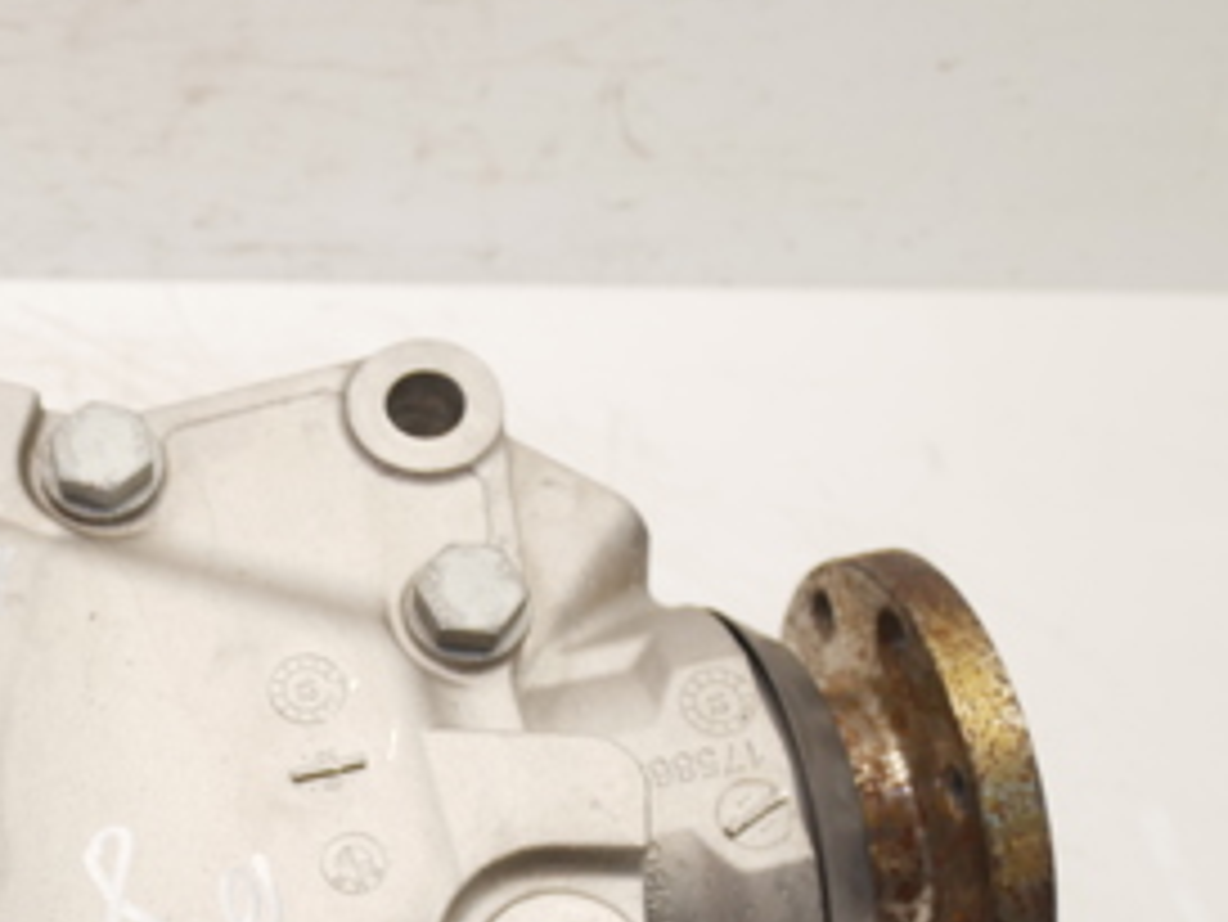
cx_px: -54
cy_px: 976
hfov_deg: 24.6
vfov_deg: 19.0
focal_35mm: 75
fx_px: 2662
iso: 320
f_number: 3.9
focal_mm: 16
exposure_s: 1/60
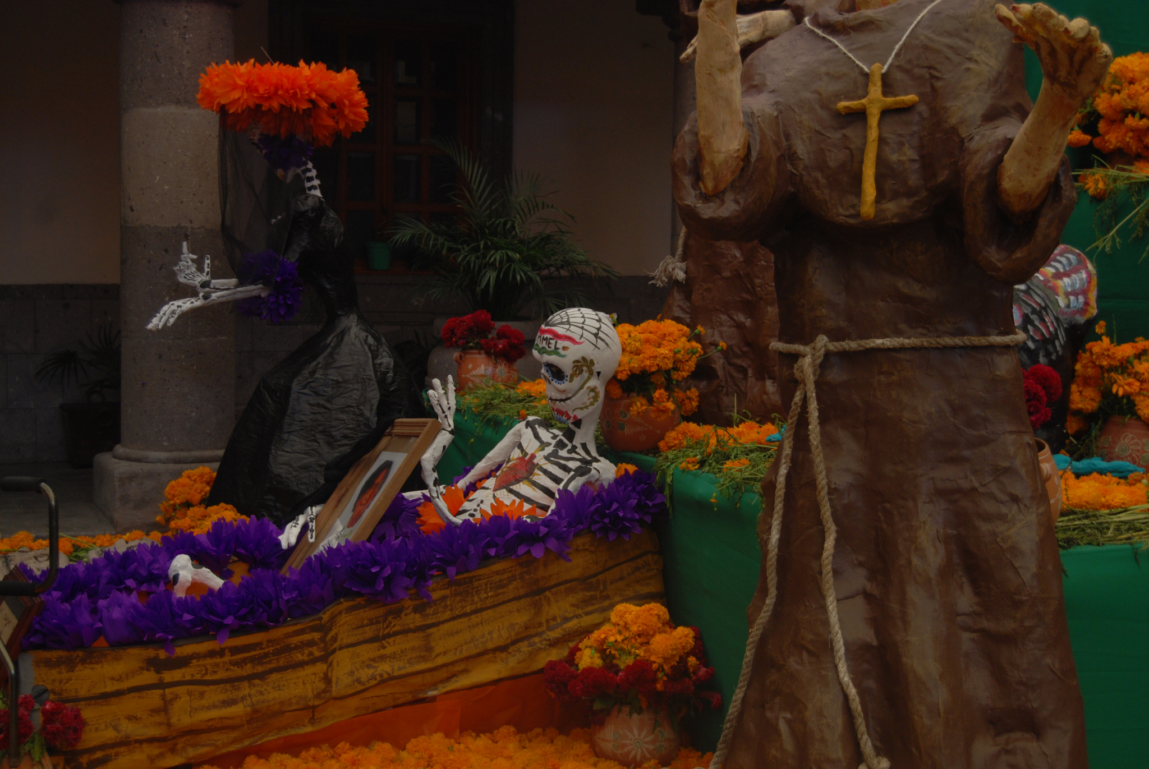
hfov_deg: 37.8
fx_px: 1678
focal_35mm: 52
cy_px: 384
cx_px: 574
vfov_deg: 25.8
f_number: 4.8
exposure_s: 1/50
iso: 200
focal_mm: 35
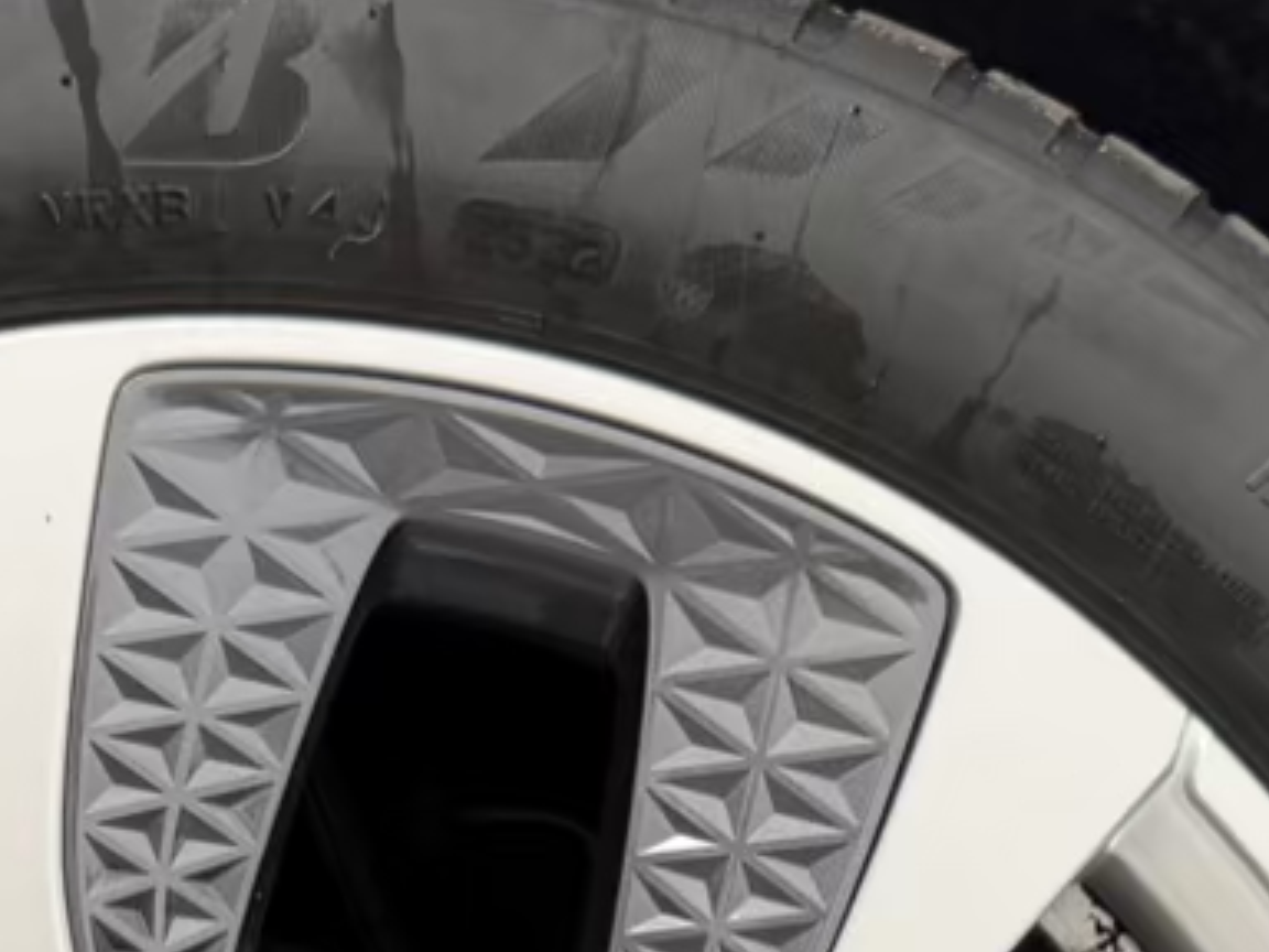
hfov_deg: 18.2
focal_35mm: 107
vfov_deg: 12.6
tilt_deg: -11.4
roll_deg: +0.7
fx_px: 3923
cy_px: 1721
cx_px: 256
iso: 160
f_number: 1.78
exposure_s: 1/50
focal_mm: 6.76
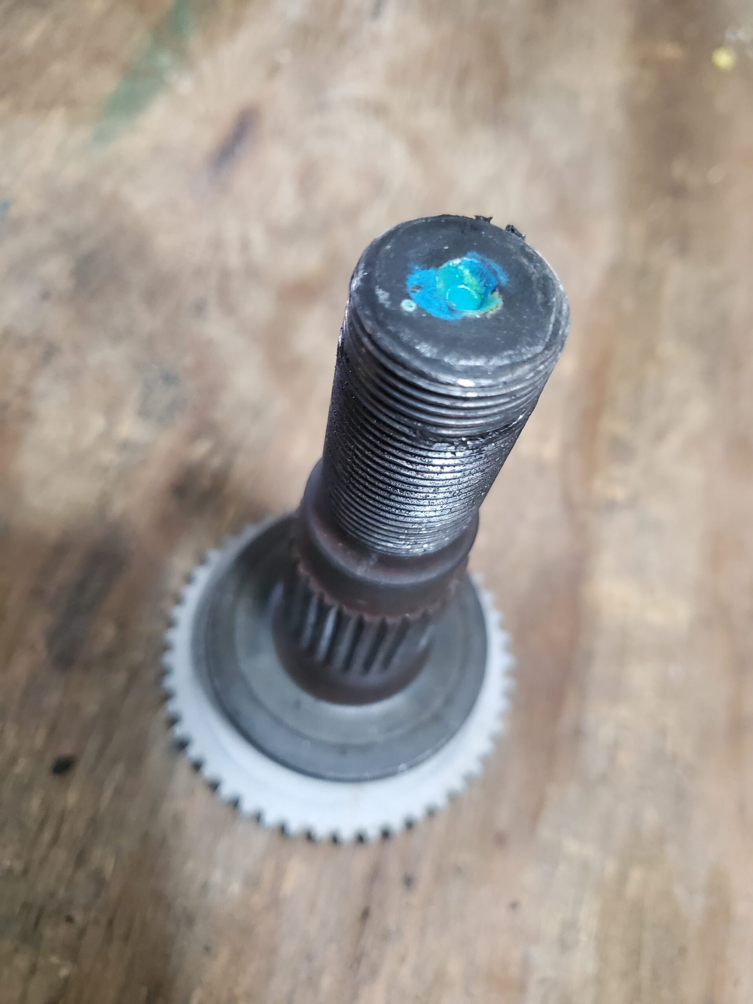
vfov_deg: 67.3
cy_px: 502
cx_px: 376
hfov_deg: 53.1
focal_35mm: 26
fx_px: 754
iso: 640
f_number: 1.5
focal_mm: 4.3
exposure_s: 1/60
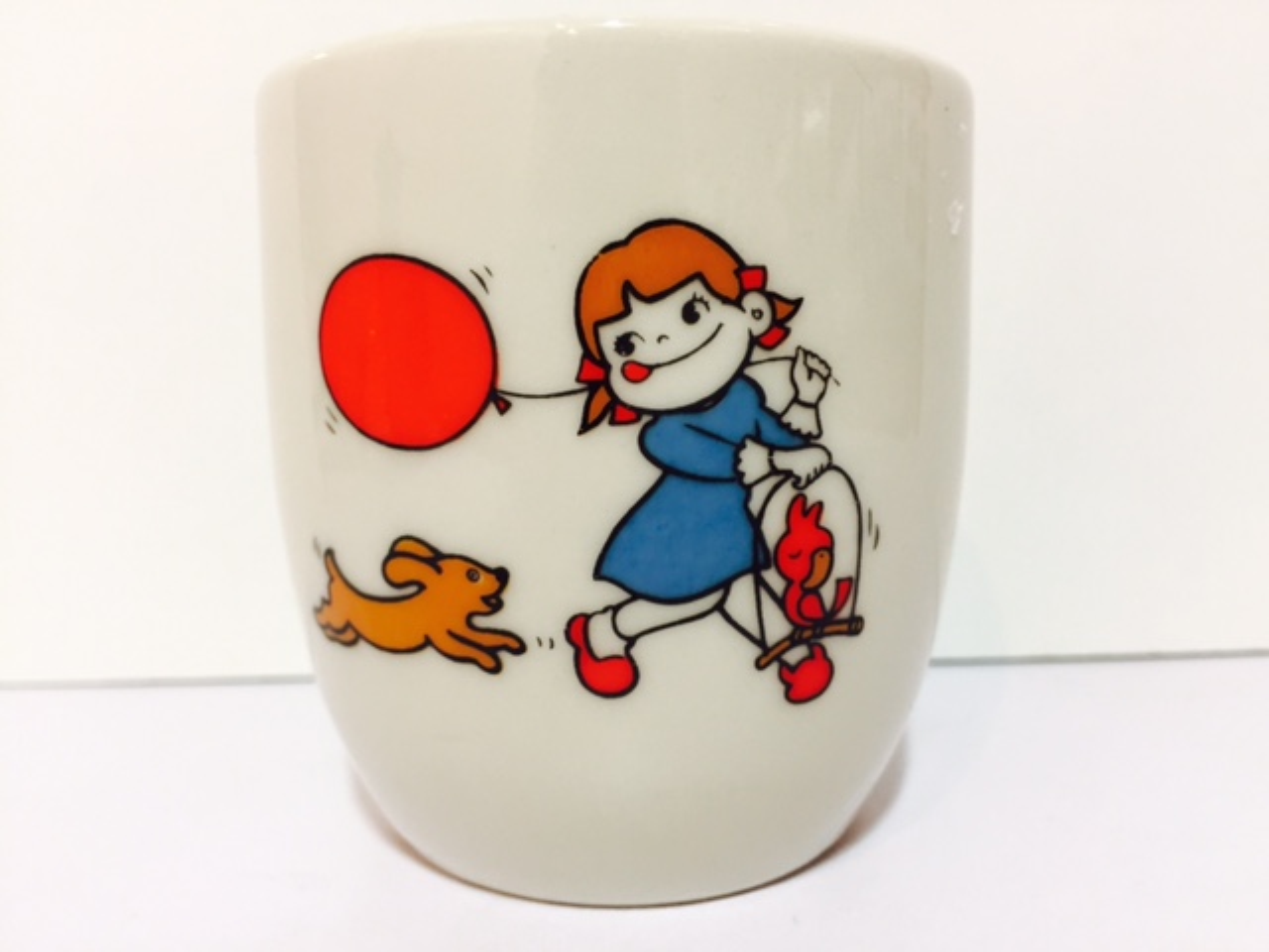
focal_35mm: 29
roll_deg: -1.6
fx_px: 1063
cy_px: 476
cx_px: 634
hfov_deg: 61.7
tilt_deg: -4.7
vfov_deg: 48.2
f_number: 2.2
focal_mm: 4.15
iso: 125
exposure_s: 1/33
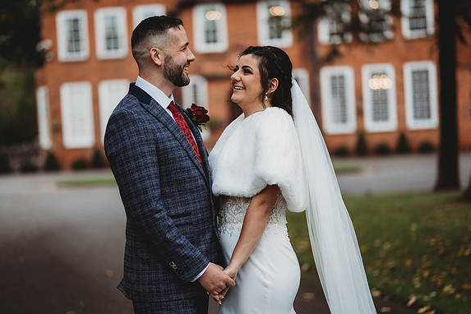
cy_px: 156
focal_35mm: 86
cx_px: 238
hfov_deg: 23.6
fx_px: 1125
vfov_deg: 15.9
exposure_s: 1/200
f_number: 1.8
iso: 100
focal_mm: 85
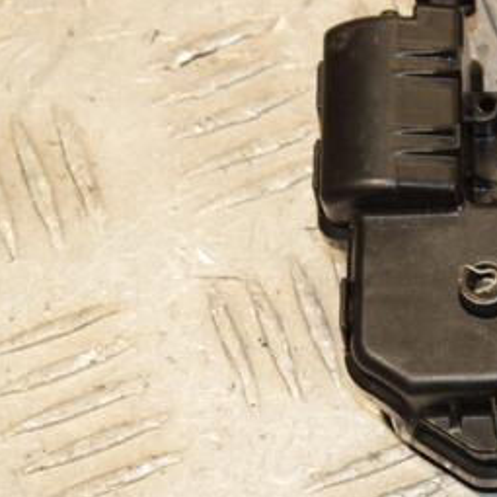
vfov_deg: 7.8
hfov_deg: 7.7
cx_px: 565
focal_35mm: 225
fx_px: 3655
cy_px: 310
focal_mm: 75
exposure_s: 1/200
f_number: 8
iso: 800
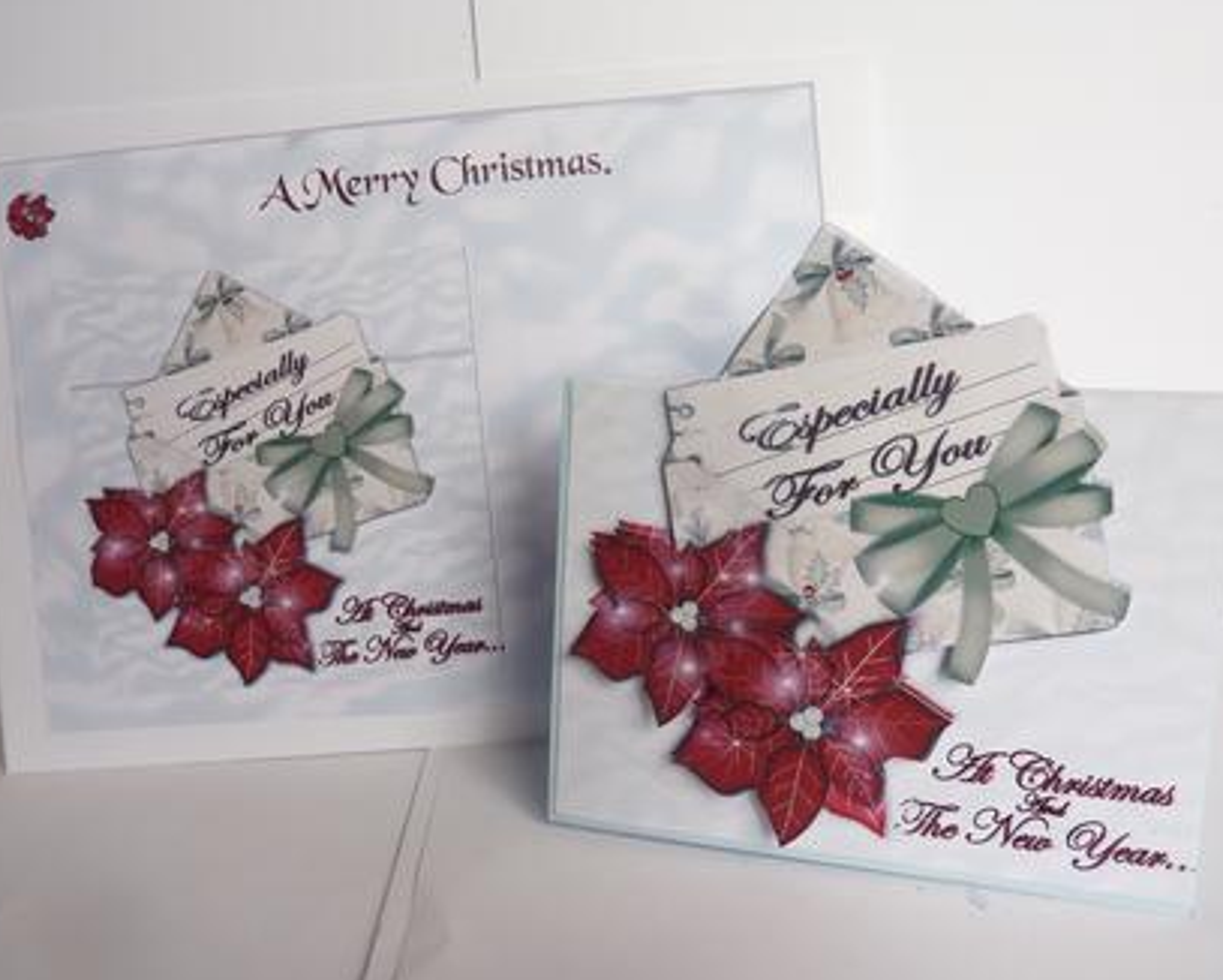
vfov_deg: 53.2
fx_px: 978
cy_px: 490
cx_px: 583
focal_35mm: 27
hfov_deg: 64.0
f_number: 3.3
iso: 80
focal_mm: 4.1
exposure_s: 1/40
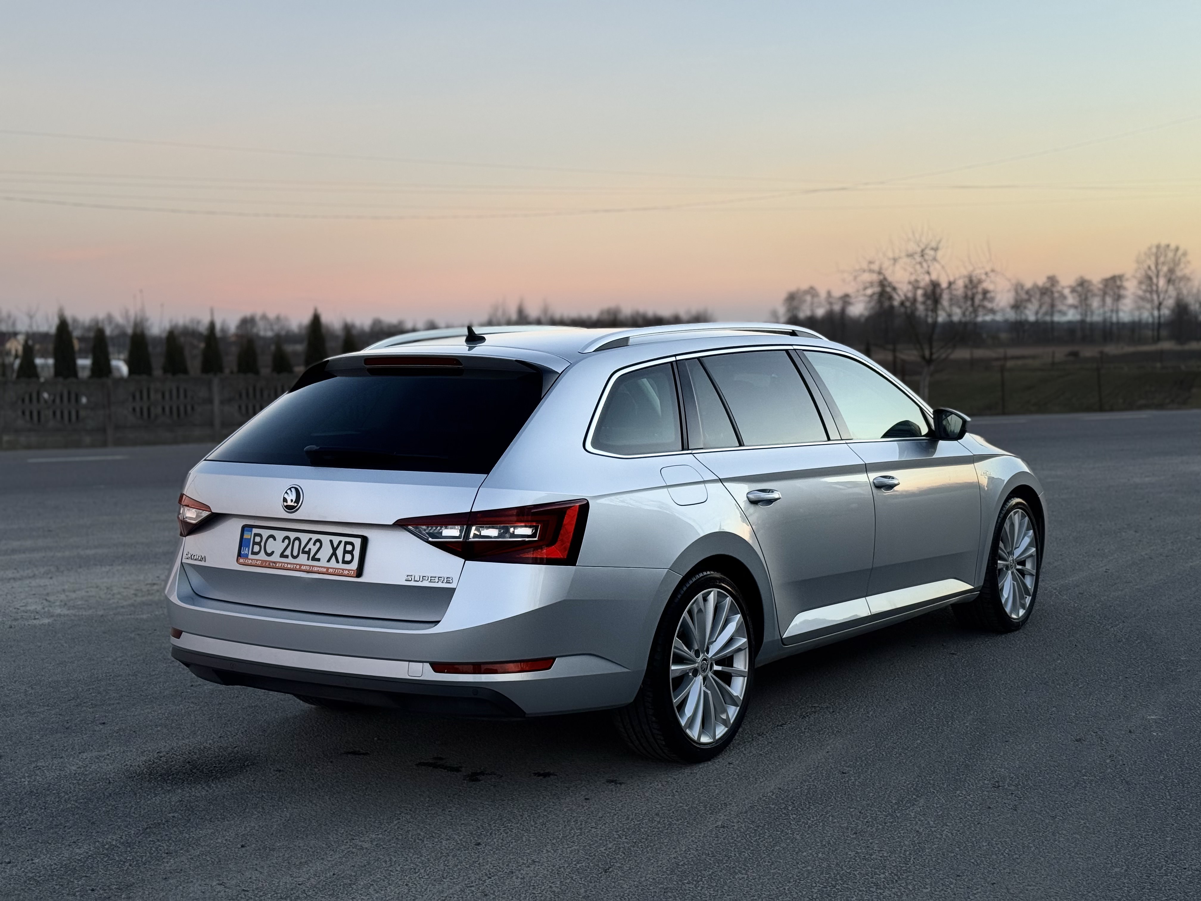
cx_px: 600
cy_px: 450
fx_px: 1665
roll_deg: +1.2
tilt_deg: -3.1
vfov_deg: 30.3
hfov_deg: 39.7
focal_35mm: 48
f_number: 1.78
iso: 64
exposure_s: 1/215
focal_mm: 6.76
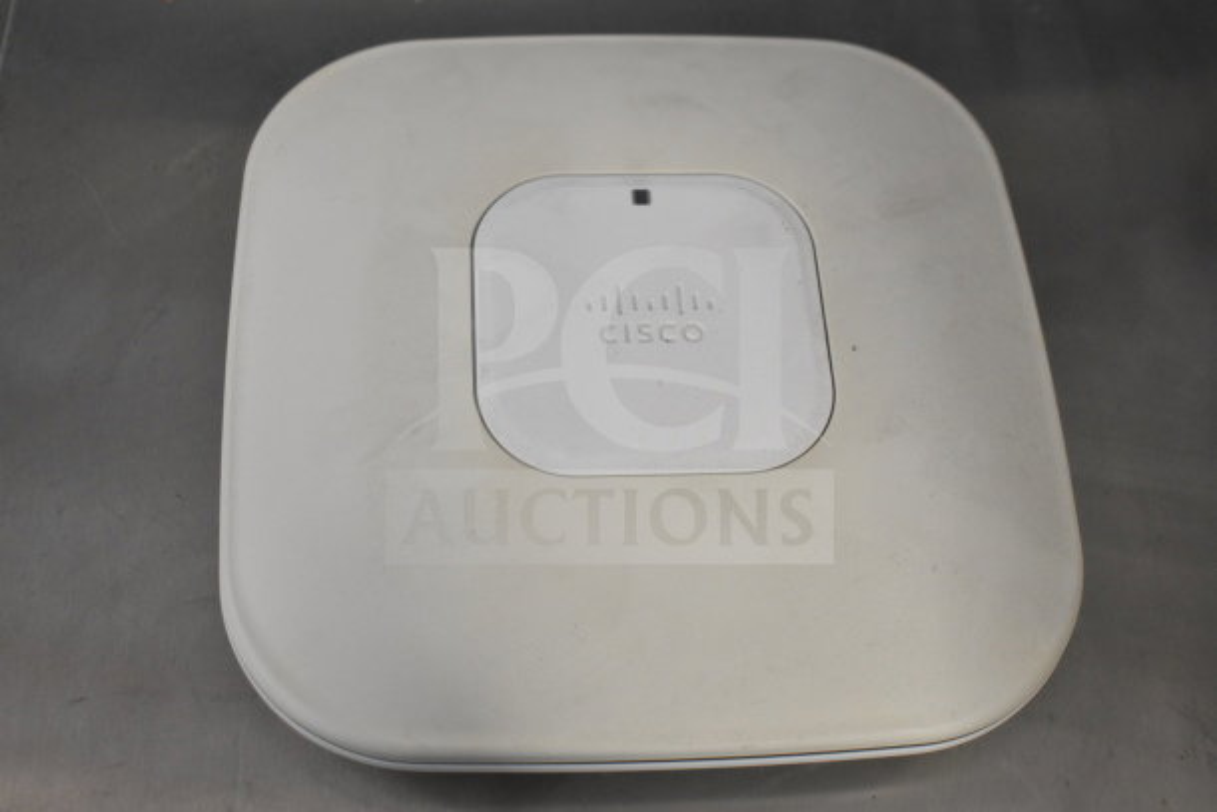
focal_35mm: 48
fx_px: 1623
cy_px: 406
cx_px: 608
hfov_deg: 41.1
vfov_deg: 28.1
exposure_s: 1/50
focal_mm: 32
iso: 3600
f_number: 4.5
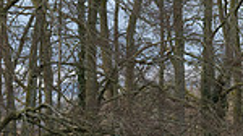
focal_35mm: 787
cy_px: 223
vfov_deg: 1.5
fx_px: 5066
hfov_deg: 2.7
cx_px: 126
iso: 400
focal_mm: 136
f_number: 4
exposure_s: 1/640
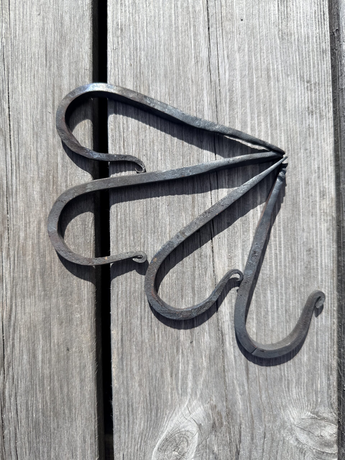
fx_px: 319
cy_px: 230
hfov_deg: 56.8
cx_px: 172
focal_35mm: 24
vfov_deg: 71.6
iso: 80
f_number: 1.78
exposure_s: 1/5714
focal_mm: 6.76
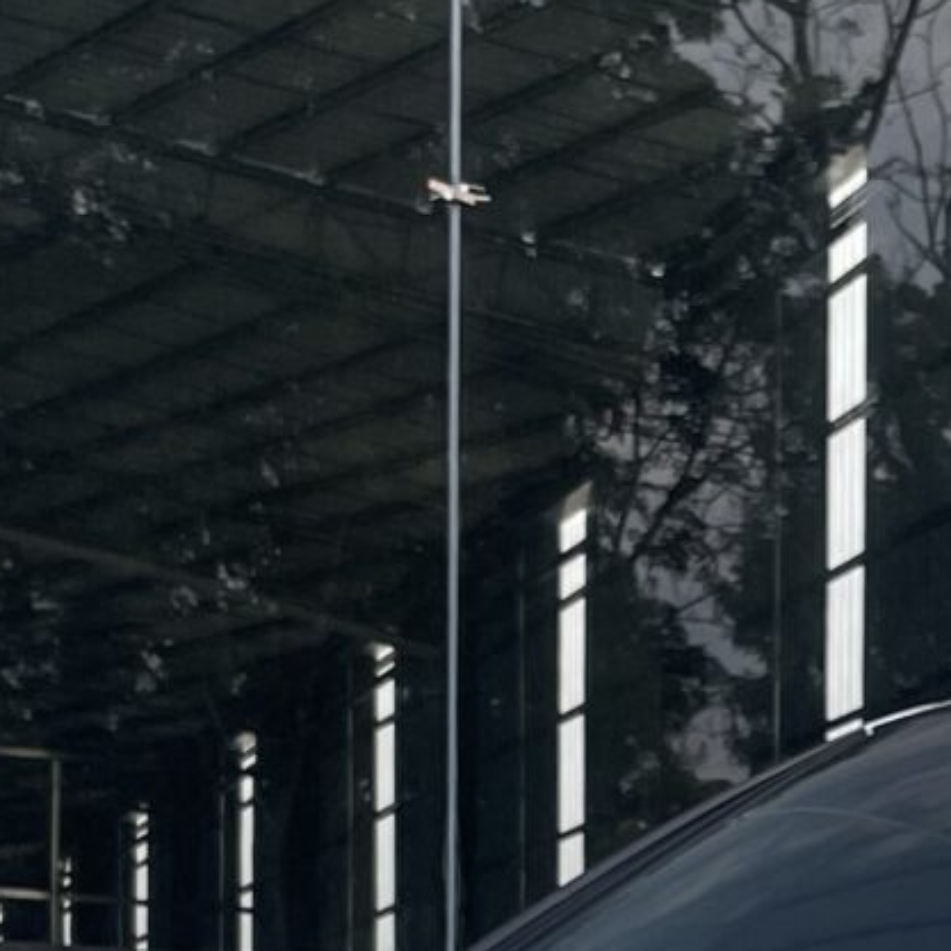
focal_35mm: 141
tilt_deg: +0.8
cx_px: 848
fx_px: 4383
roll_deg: +0.0
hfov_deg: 12.3
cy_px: 1330
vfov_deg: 11.9
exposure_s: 1/442
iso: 32
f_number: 1.6
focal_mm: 4.2
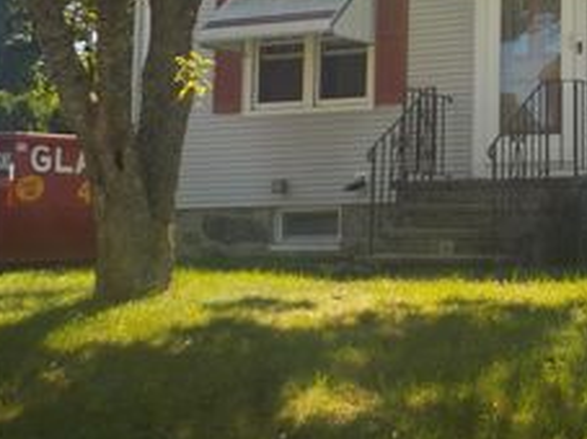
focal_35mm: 66
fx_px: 1119
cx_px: 628
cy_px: 40
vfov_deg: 21.7
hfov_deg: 27.2
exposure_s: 1/400
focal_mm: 4.1
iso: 125
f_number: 3.3
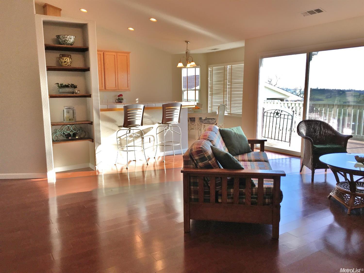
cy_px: 136
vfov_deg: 48.2
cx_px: 182
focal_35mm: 29
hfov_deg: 61.7
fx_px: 305
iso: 25
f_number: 2.2
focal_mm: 4.15
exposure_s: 1/120
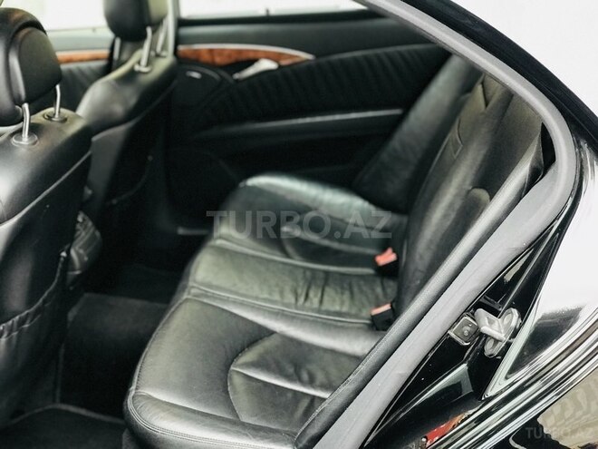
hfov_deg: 33.8
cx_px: 299
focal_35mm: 57
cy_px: 224
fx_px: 985
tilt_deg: -20.3
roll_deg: +1.8
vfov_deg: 25.7
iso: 500
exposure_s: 1/94
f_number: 2.8
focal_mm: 6.6
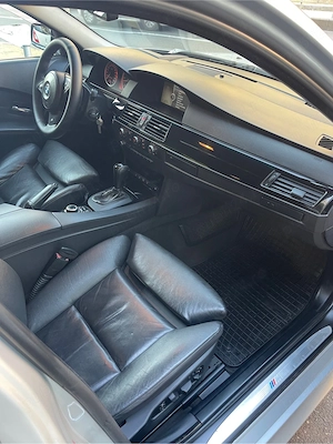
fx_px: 321
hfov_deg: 54.9
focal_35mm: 25
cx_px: 166
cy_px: 222
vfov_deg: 69.4
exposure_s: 1/60
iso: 250
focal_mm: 5.1
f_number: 1.6
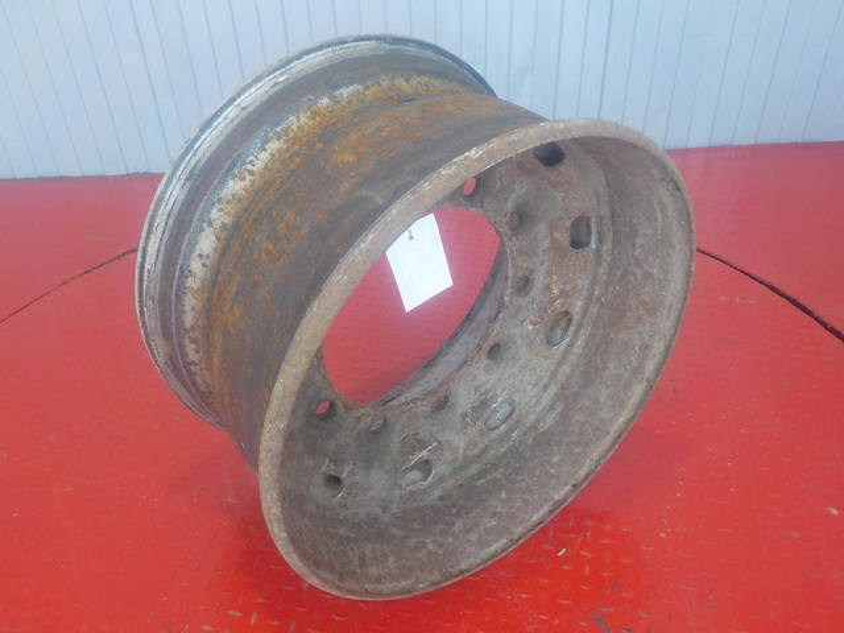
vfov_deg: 46.8
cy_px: 316
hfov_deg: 60.0
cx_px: 422
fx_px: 731
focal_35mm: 30
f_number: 3.3
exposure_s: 1/30
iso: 125
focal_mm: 4.1
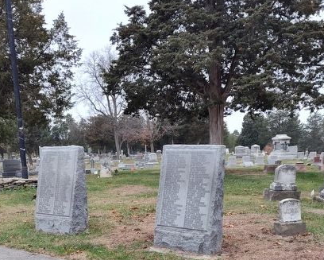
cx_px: 153
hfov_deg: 42.0
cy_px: 223
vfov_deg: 32.8
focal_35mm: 44
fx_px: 422
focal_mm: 5.56
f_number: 1.8
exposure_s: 1/120
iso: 177
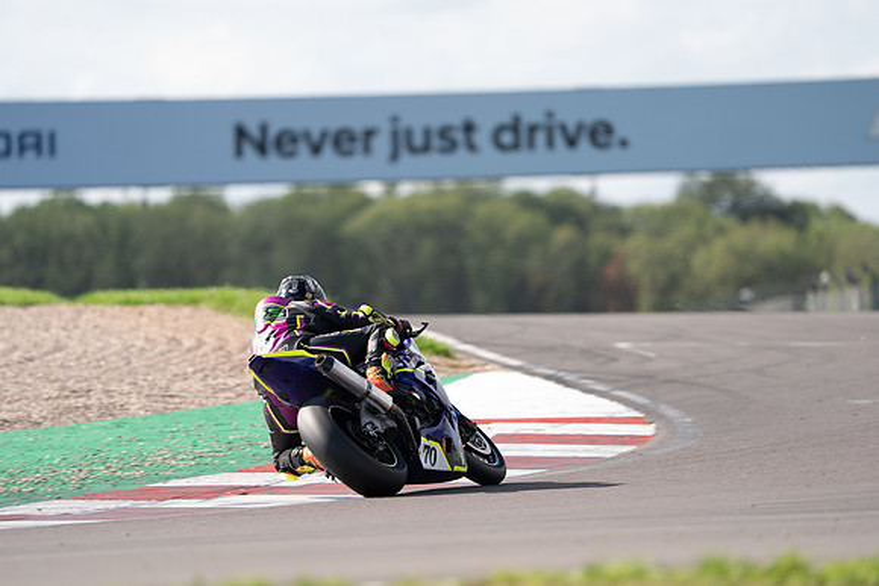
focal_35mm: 400
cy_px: 293
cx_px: 440
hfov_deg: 5.2
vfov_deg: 3.4
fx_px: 9768
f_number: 4.5
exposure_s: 1/500
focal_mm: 400
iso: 125
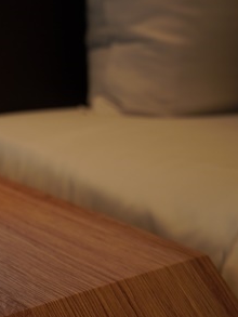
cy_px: 50
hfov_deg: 17.8
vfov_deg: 25.1
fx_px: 696
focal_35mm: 76
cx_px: -94
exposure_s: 1/30
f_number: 4.5
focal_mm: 29
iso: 200
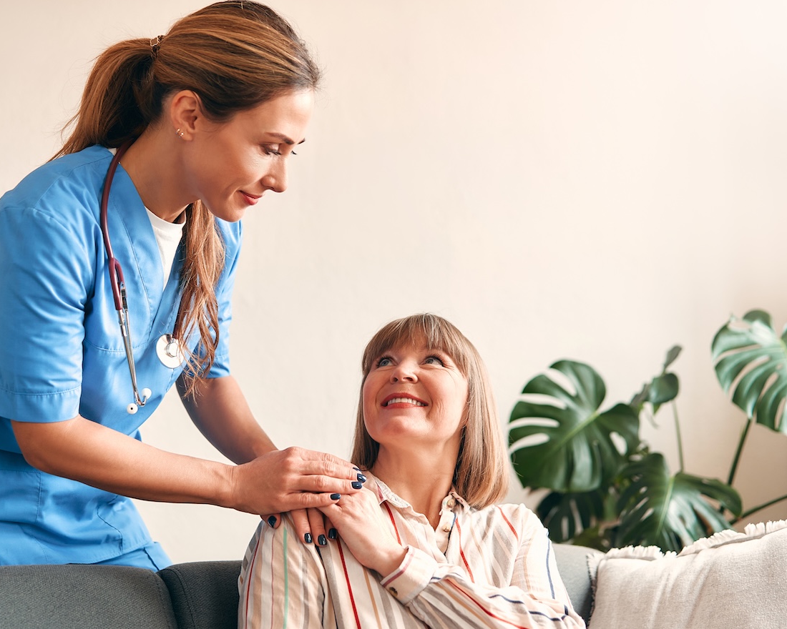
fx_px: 1002
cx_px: 333
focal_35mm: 43
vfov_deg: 34.9
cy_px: 337
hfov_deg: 42.8
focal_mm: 35
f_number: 2
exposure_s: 1/100
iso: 640
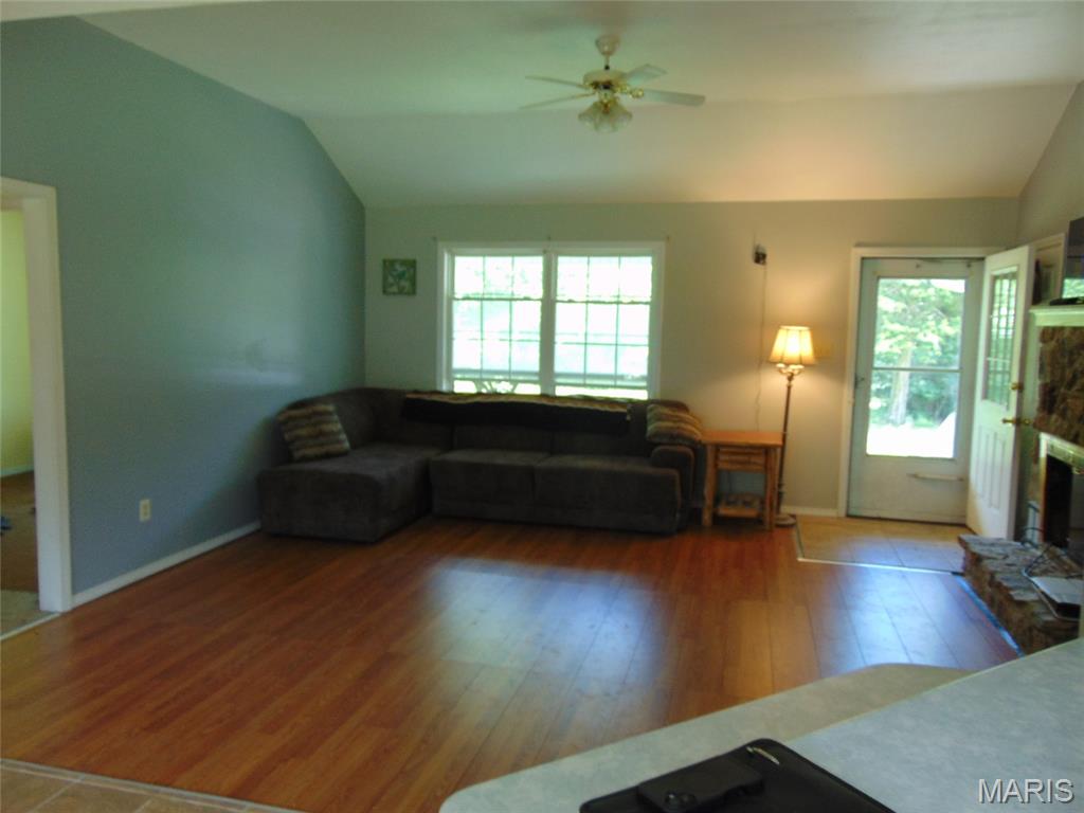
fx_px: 783
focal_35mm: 25
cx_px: 542
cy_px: 406
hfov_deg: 69.4
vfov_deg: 54.9
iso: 100
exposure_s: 1/30
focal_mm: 4.5
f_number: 3
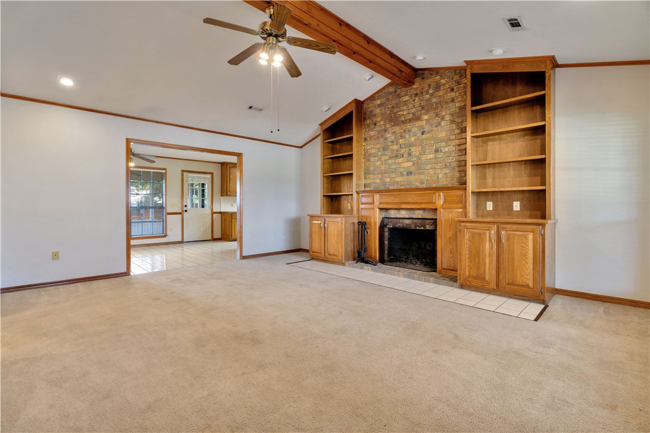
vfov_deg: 73.7
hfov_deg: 96.8
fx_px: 289
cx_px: 325
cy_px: 216
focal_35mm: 16
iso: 100
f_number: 7.1
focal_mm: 16
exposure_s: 1.6
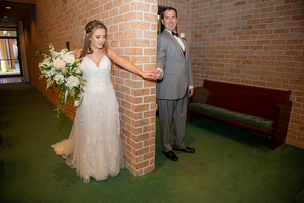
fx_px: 203
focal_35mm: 24
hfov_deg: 73.8
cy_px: 102
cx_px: 152
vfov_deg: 53.1
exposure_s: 1/200
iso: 800
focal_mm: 24
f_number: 2.8
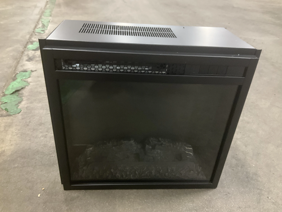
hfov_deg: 61.7
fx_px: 236
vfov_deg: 48.2
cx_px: 141
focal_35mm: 29
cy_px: 106
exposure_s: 1/30
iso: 500
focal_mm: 3
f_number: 1.8
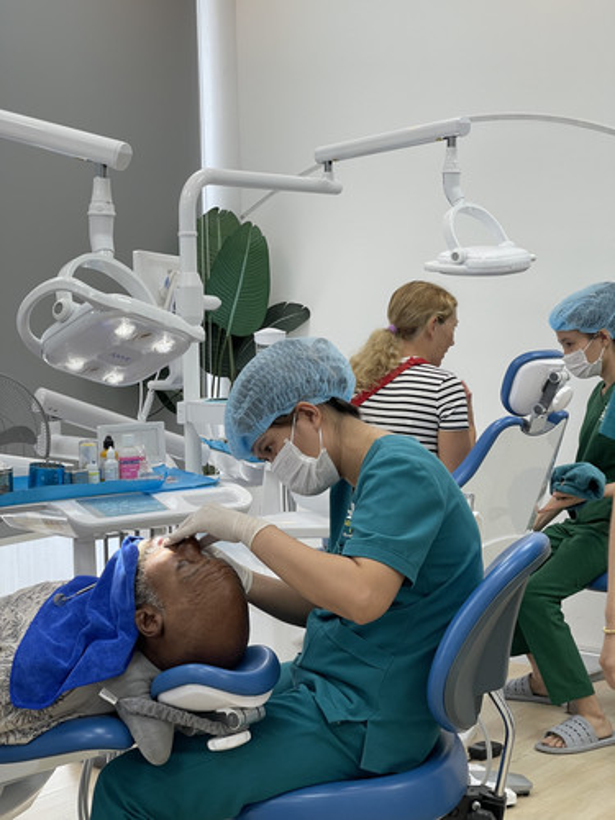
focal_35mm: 64
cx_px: 308
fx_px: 1516
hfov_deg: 22.9
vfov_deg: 30.3
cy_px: 410
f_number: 2.2
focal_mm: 7.5
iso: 50
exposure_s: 1/100
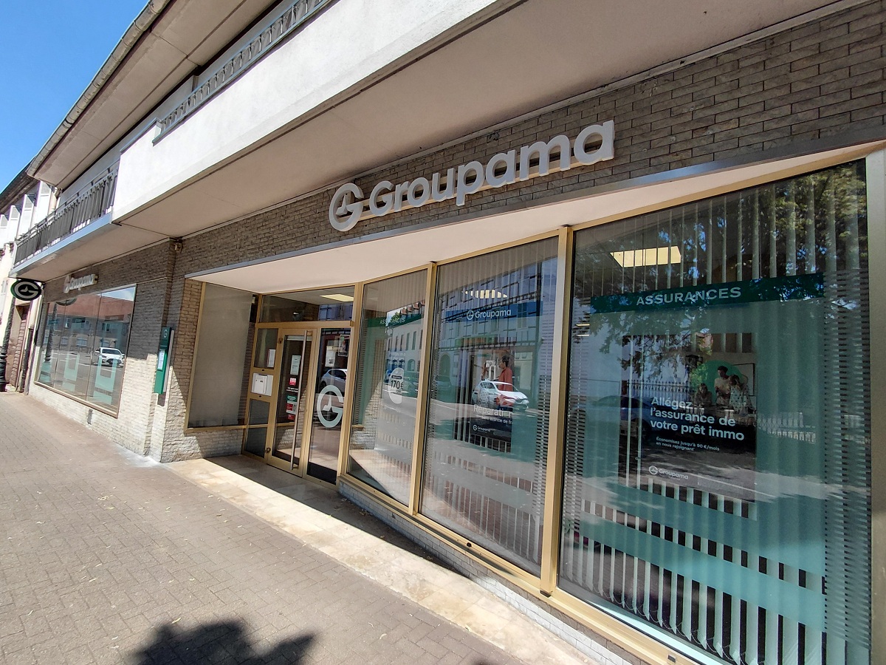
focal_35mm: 16
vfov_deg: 78.1
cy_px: 332
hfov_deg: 94.5
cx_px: 443
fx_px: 410
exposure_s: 1/987
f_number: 2.2
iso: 40
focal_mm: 1.64
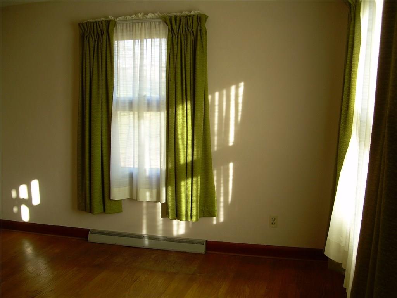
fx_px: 436
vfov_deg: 37.7
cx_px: 198
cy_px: 149
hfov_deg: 49.0
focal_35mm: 38
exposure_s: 1/50.4
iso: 50
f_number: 2.8
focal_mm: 6.3
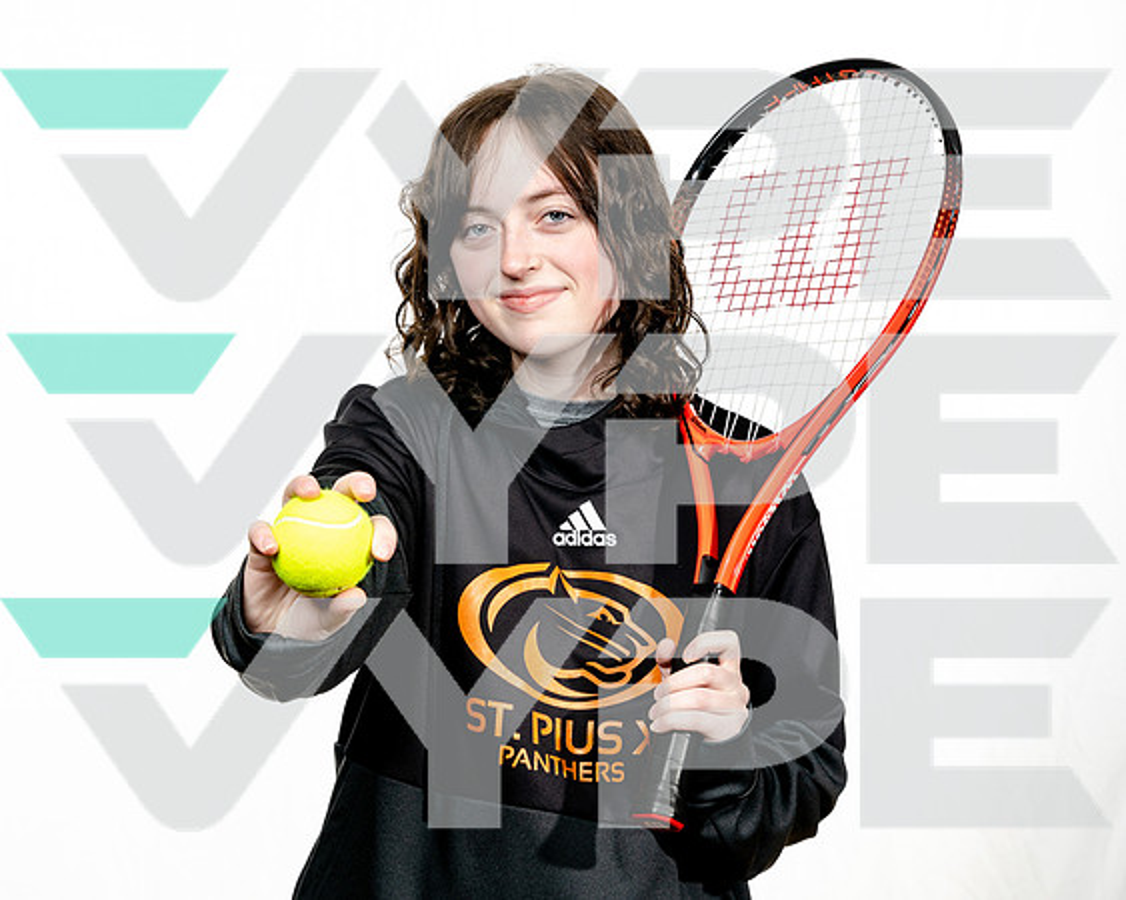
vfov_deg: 18.7
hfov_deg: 23.3
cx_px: 483
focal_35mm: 82
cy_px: 422
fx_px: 2730
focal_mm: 66
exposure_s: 1/250
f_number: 8
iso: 160
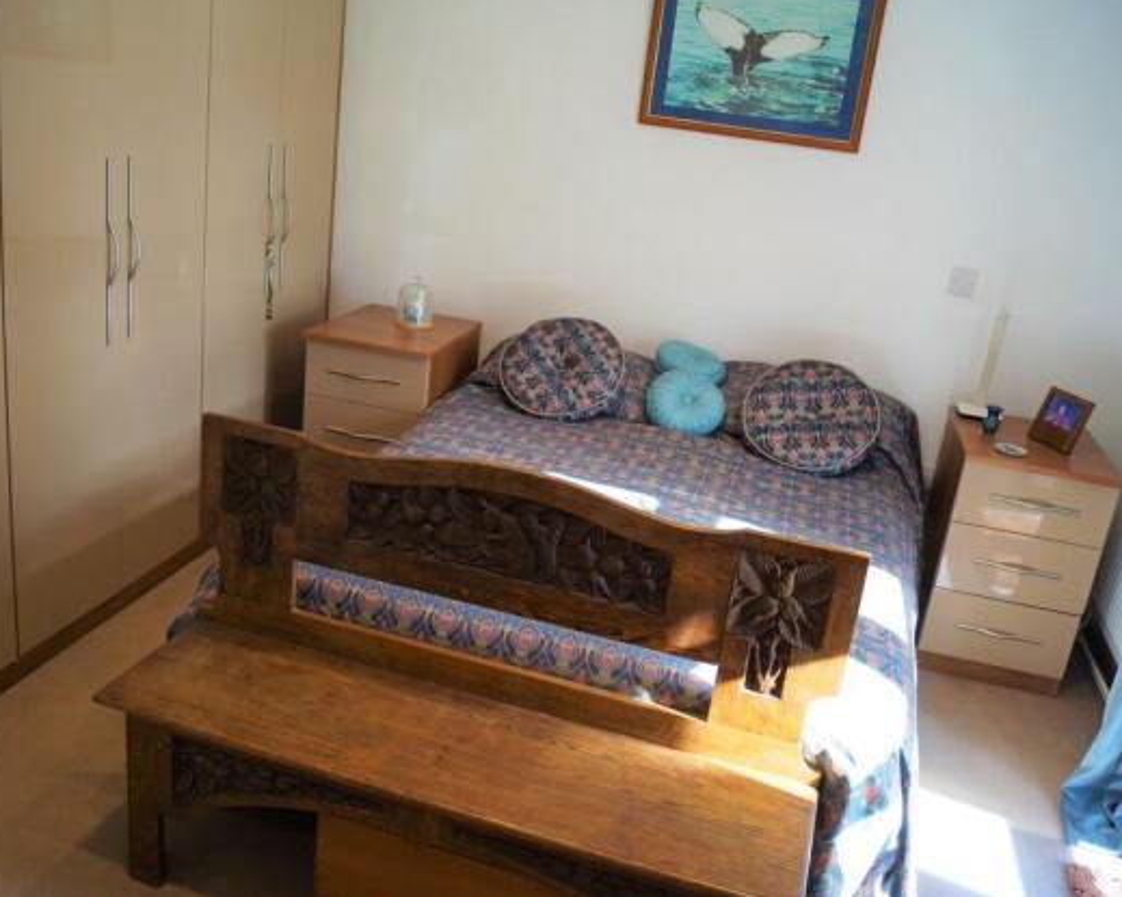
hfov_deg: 55.6
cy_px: 429
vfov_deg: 45.8
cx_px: 521
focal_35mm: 32
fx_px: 1062
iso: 640
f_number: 4
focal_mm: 18
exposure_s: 1/160
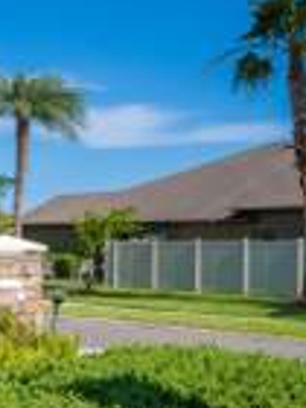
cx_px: -234
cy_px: 225
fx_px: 825
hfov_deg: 17.4
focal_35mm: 70
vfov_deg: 27.8
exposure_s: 1/6400
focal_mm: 18
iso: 200
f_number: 5
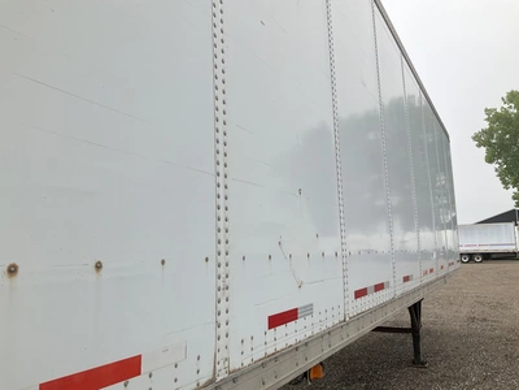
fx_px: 435
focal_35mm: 29
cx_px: 260
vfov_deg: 48.2
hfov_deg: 61.7
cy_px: 195
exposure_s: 1/1490
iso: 25
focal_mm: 3
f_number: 1.8
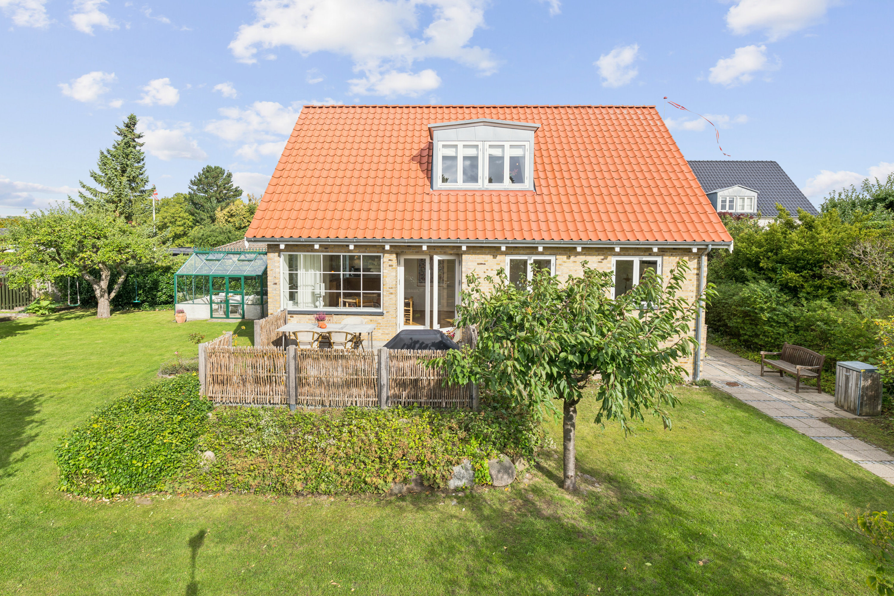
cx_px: 447
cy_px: 298
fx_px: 447
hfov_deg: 90.0
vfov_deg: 67.4
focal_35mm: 18
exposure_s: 1/160
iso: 160
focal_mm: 18
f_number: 9
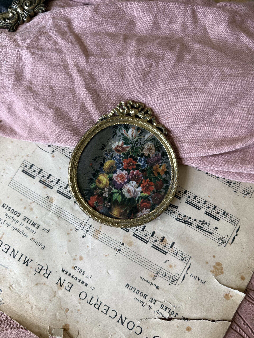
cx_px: 127
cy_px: 169
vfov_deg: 71.6
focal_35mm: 24
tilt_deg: -79.7
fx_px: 235
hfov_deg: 56.8
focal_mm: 6.76
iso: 80
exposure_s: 1/121
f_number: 1.78
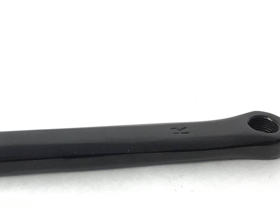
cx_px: 59
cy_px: 140
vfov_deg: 24.3
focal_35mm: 60
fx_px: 485
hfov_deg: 31.4
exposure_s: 1/40
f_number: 2.4
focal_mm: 3.3
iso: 25
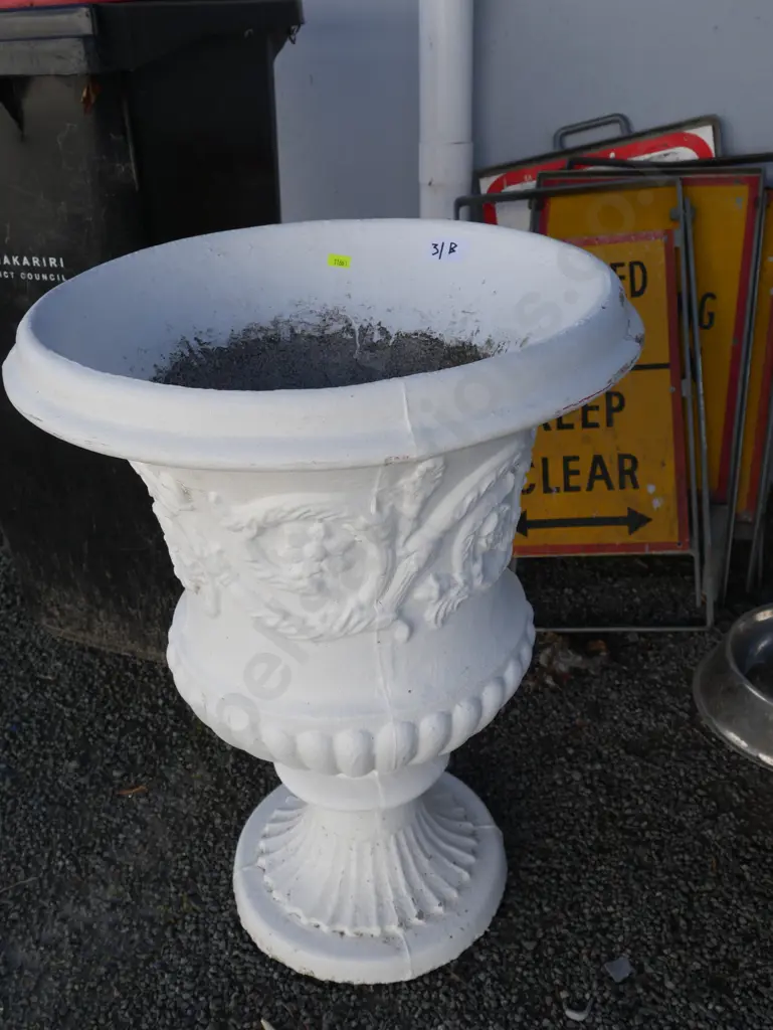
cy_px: 515
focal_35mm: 32
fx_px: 952
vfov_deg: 56.8
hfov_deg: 44.2
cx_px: 386
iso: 200
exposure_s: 1/400
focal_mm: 16
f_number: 7.1
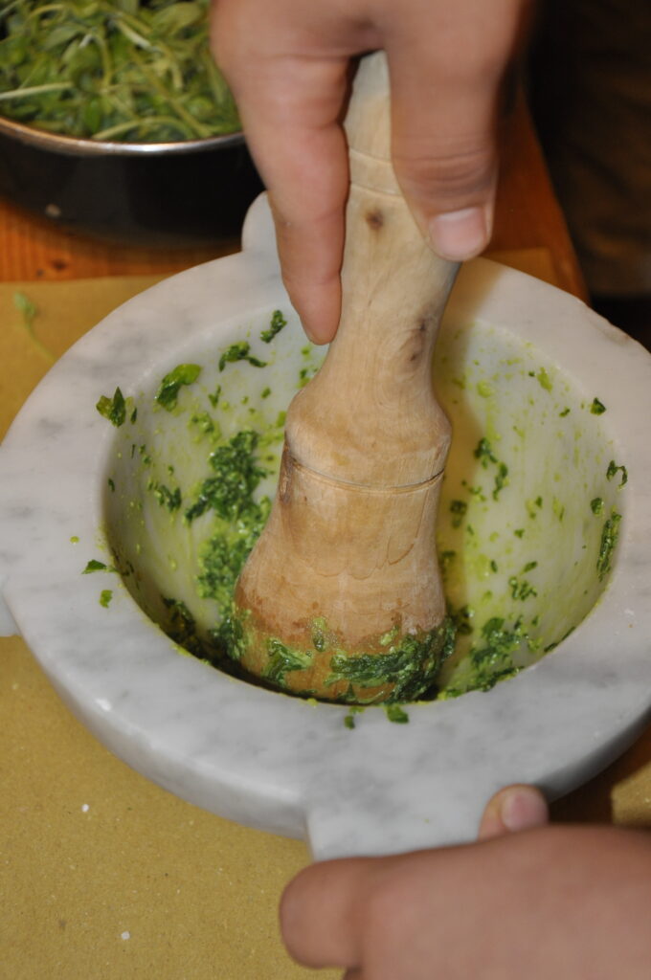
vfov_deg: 28.1
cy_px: 490
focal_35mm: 72
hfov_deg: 18.9
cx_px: 326
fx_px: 1958
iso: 800
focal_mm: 48
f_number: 4.8
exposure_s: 1/60
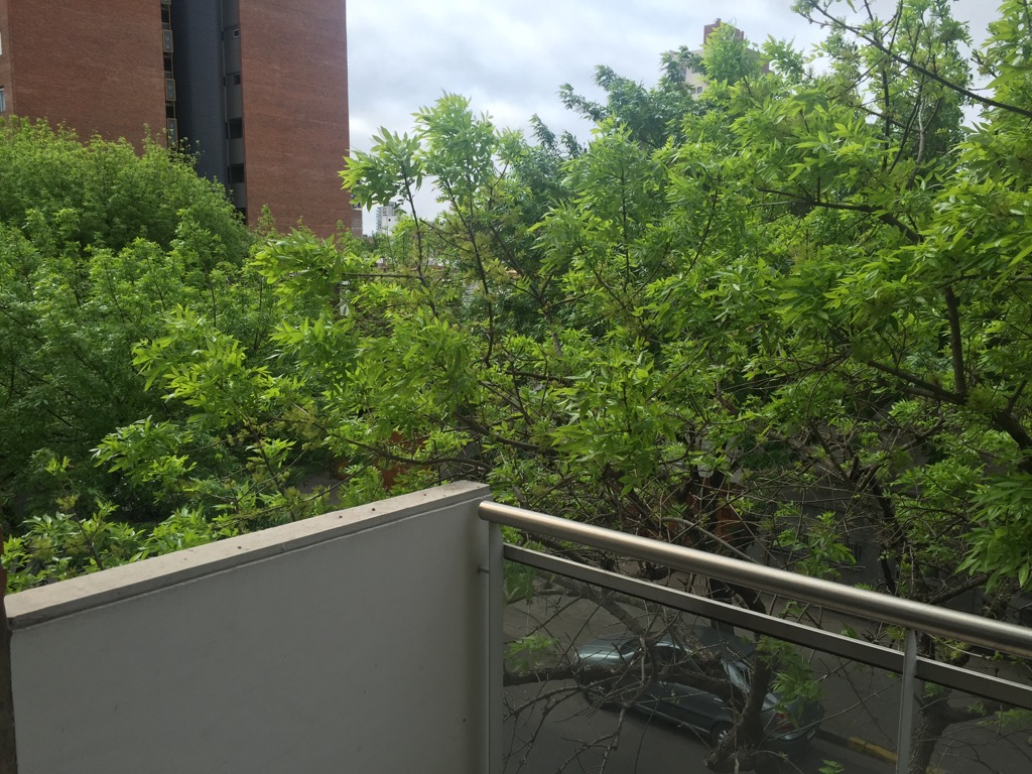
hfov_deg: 61.7
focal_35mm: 29
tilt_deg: -8.5
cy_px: 387
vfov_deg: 48.2
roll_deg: -0.3
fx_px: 865
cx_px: 516
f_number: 2.2
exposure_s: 1/1276
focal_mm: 4.15
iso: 32
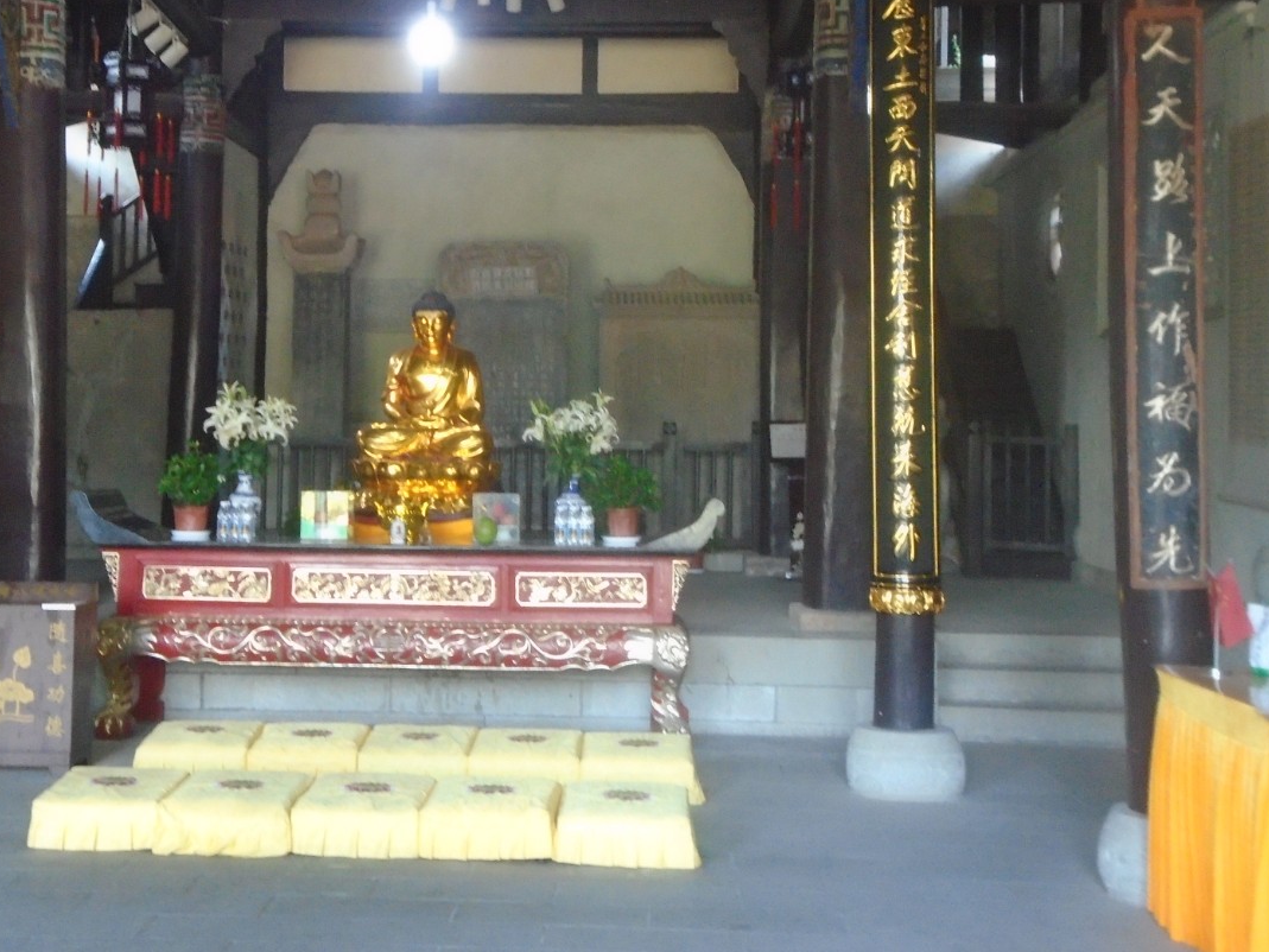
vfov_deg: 26.4
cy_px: 331
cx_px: 500
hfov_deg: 34.8
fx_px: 2016
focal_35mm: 55
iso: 500
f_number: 4.1
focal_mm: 7.4
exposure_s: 1/20
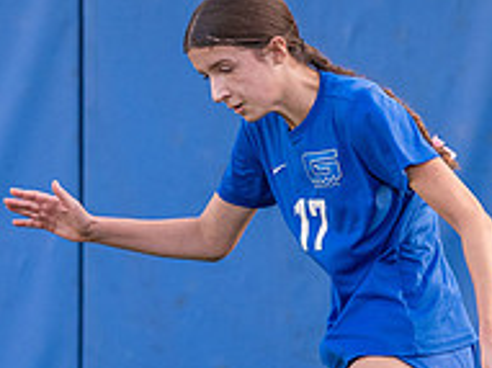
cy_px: 231
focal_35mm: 504
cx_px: 51
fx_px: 7159
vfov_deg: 2.9
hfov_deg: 3.9
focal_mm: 112
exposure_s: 1/2000
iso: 1250
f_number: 2.8
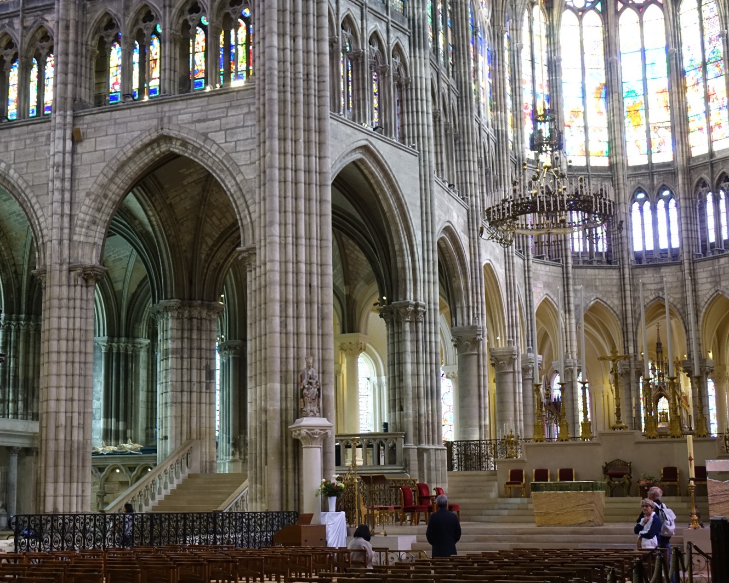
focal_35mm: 56
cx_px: 289
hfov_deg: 33.5
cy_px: 293
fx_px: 1208
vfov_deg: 27.1
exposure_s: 1/25
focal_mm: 17.83
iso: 800
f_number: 2.8
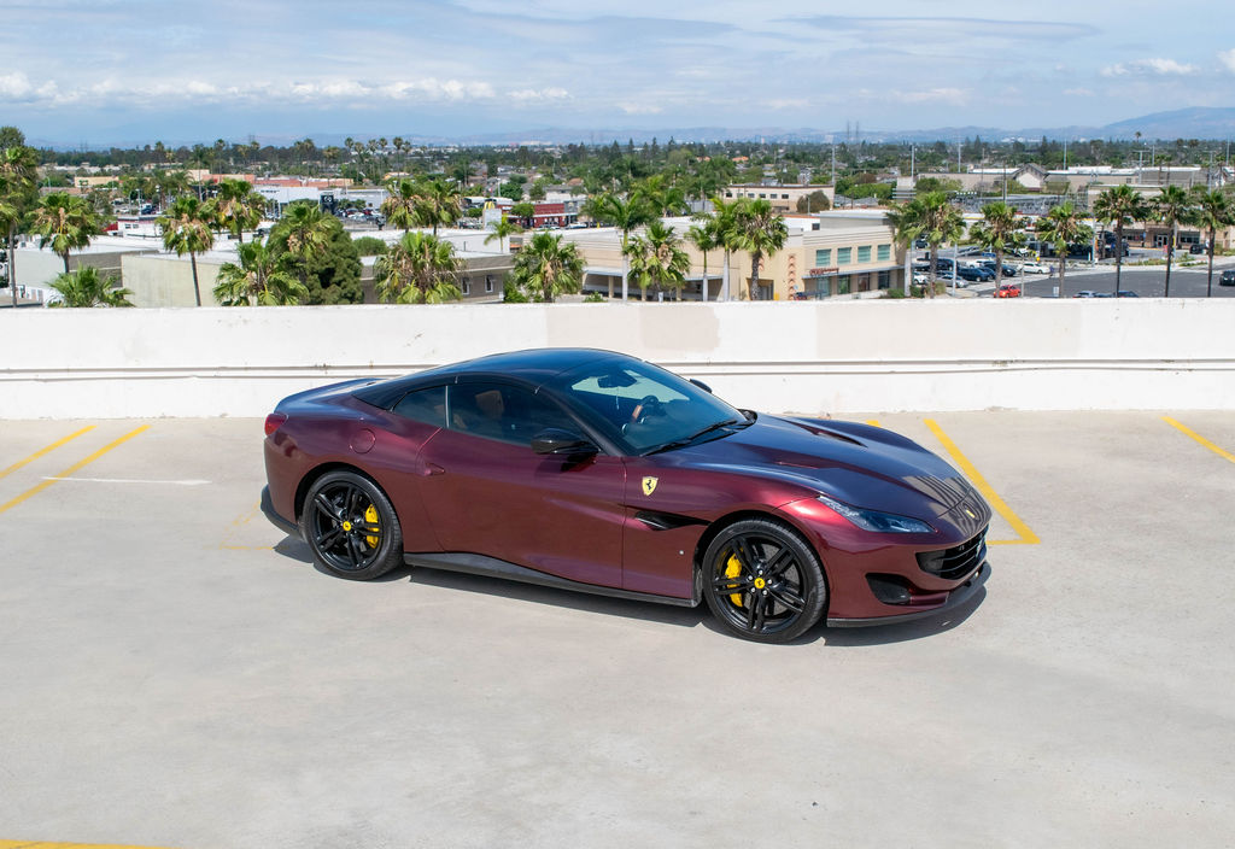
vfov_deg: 31.8
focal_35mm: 43
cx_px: 637
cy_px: 425
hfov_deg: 45.0
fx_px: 1492
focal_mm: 27
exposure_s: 1/2000
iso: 400
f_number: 8
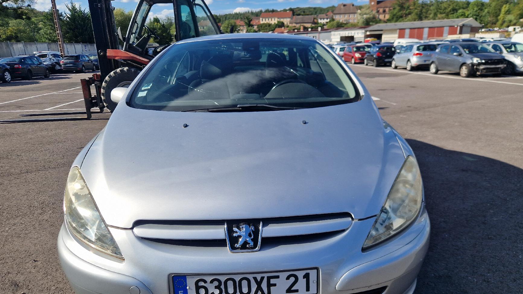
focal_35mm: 26
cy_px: 172
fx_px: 361
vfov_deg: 44.2
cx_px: 267
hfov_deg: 71.9
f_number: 1.8
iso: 50
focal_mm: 5.4
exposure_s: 1/2500
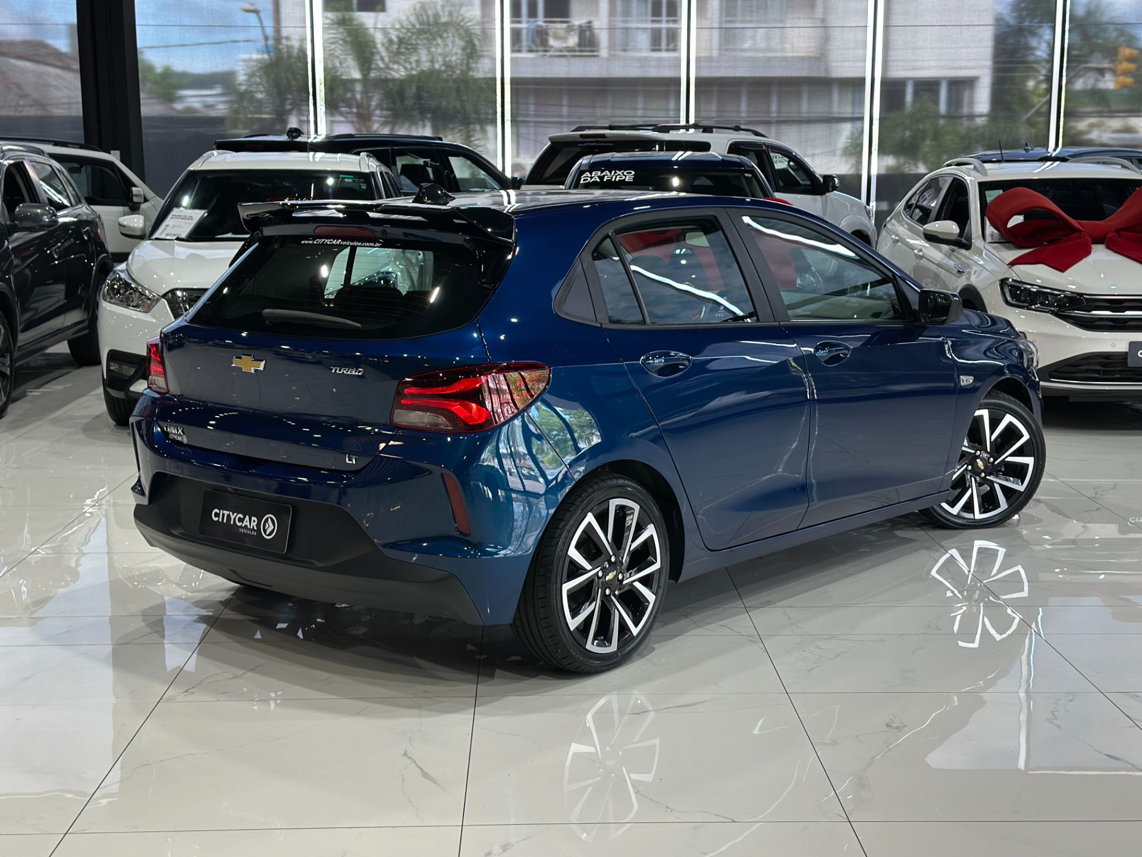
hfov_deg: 39.7
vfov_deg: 30.3
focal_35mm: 48
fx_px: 1584
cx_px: 571
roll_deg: -0.2
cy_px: 428
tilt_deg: -9.6
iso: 125
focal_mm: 6.86
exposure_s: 1/120
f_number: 1.78
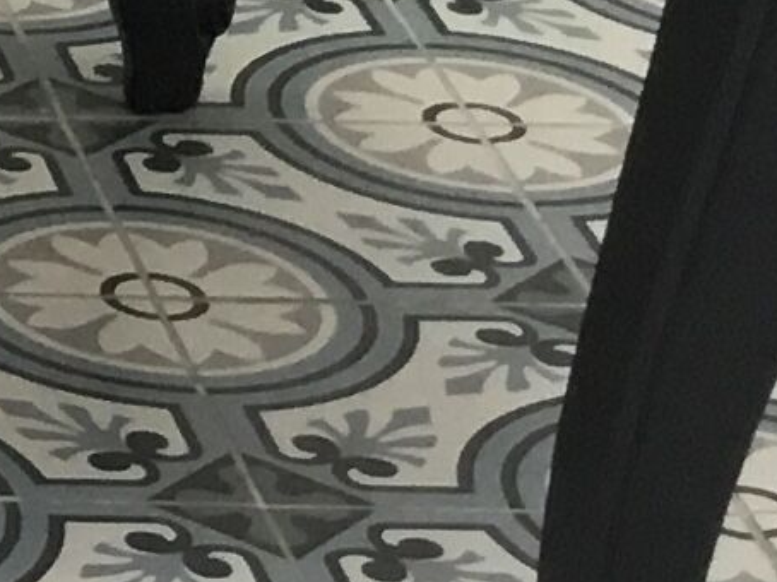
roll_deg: +1.4
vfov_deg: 6.6
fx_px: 5003
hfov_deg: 8.1
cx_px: -1145
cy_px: -156
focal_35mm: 223
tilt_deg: -20.3
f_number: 2.4
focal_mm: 3.3
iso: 32
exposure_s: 1/33
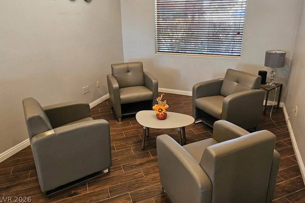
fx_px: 220
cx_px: 156
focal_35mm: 26
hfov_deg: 69.4
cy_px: 86
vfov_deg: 49.3
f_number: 1.8
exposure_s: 1/120
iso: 400
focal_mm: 5
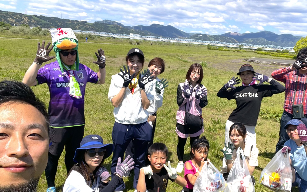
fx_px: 268
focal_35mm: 32
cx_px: 169
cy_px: 106
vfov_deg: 39.4
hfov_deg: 59.5
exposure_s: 1/1125
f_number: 2.2
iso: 25
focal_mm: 2.71
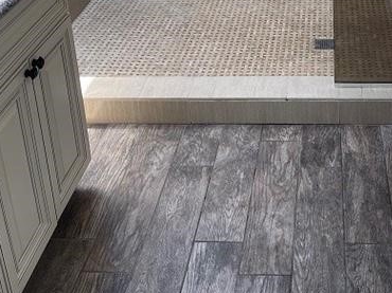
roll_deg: +2.4
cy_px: -76
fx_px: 611
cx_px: 283
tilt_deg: -16.3
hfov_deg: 35.0
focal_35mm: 54
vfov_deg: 24.1
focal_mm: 5.1
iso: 50
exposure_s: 1/121
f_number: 1.6
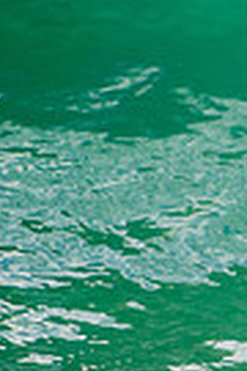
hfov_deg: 0.5
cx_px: 670
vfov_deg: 0.8
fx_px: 26561
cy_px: 205
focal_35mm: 2581
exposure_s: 1/2000
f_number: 5.6
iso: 320
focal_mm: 400
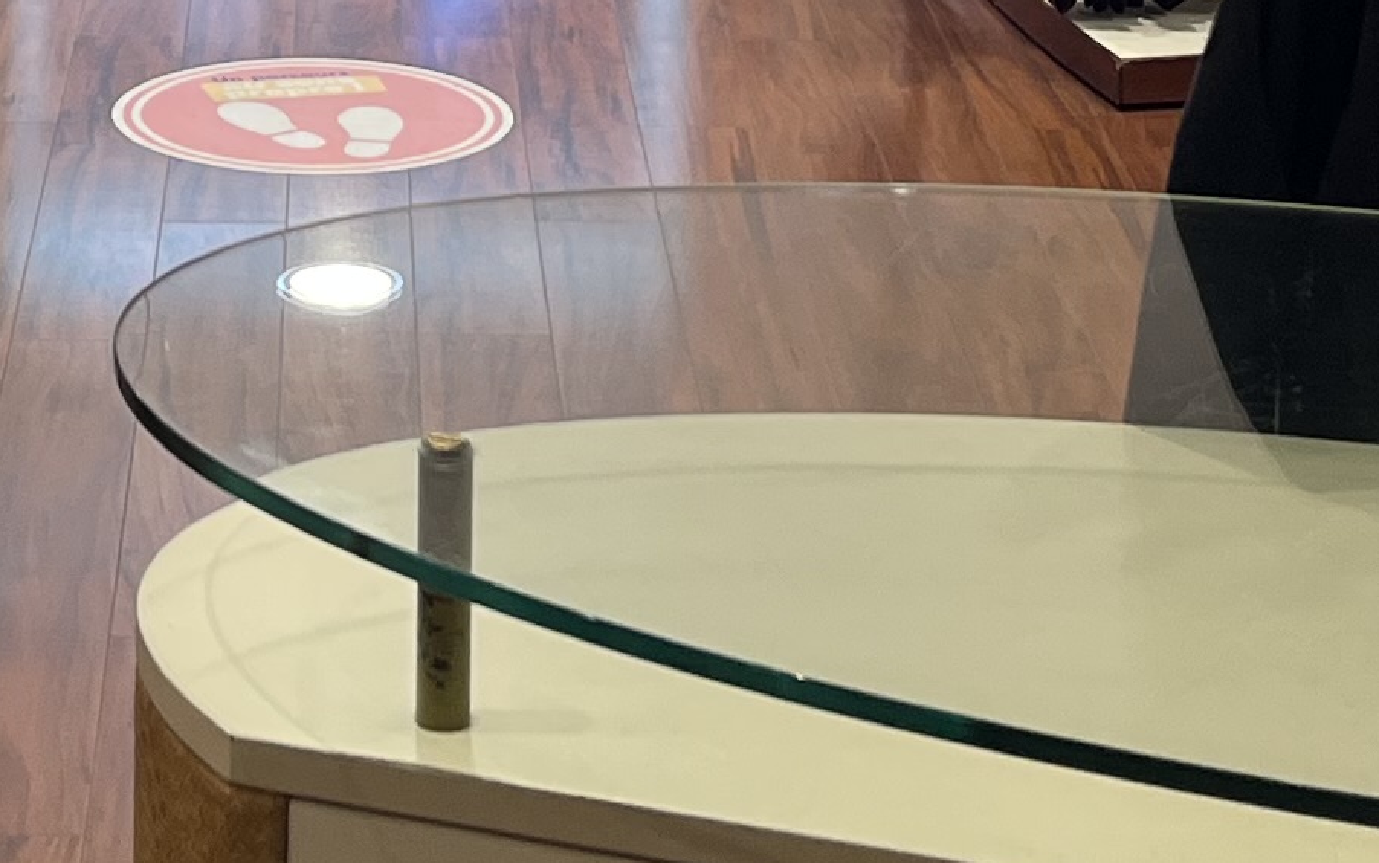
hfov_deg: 16.9
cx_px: 388
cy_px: -1017
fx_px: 4624
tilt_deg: -2.1
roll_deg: -0.7
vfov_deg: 9.7
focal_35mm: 123
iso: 64
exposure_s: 1/100
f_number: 1.6
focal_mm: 5.1
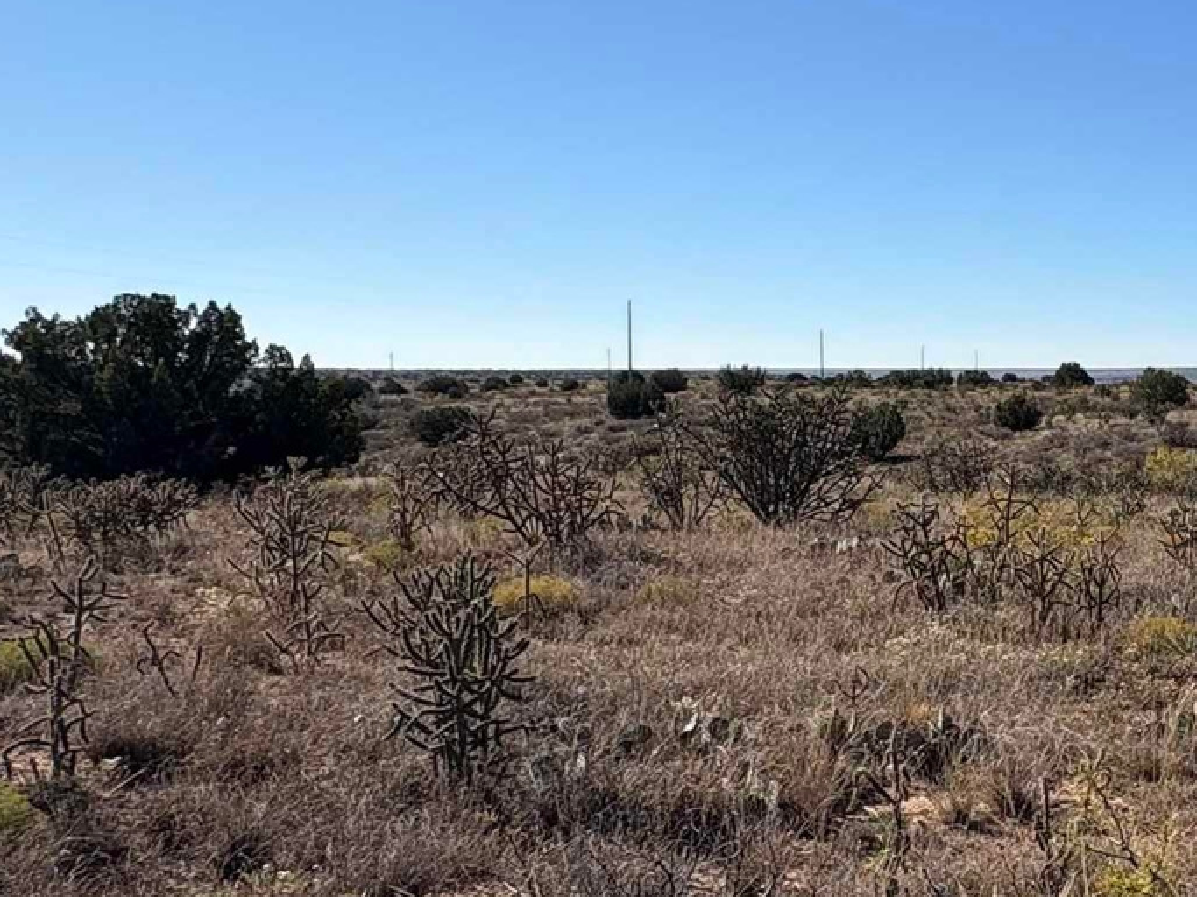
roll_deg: +0.8
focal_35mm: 42
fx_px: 1452
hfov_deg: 38.8
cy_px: 417
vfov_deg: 34.3
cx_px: 1243
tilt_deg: -1.4
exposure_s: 1/2415
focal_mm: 2.22
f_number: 2.2
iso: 50
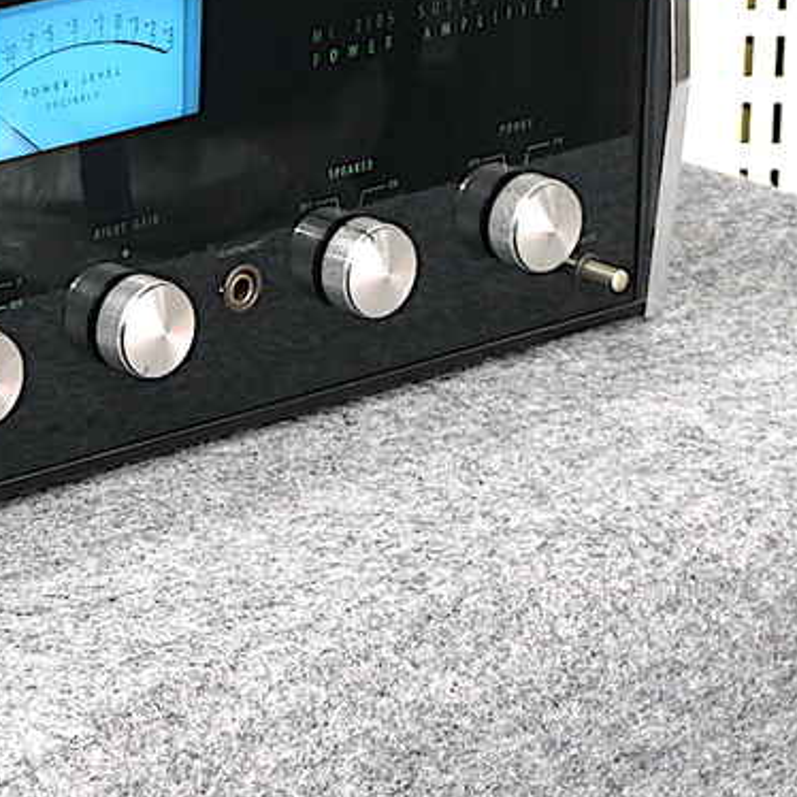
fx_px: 6799
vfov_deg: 6.7
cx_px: -202
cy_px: 104
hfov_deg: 6.7
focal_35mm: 261
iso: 200
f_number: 5.1
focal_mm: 20.6
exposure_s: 1/4
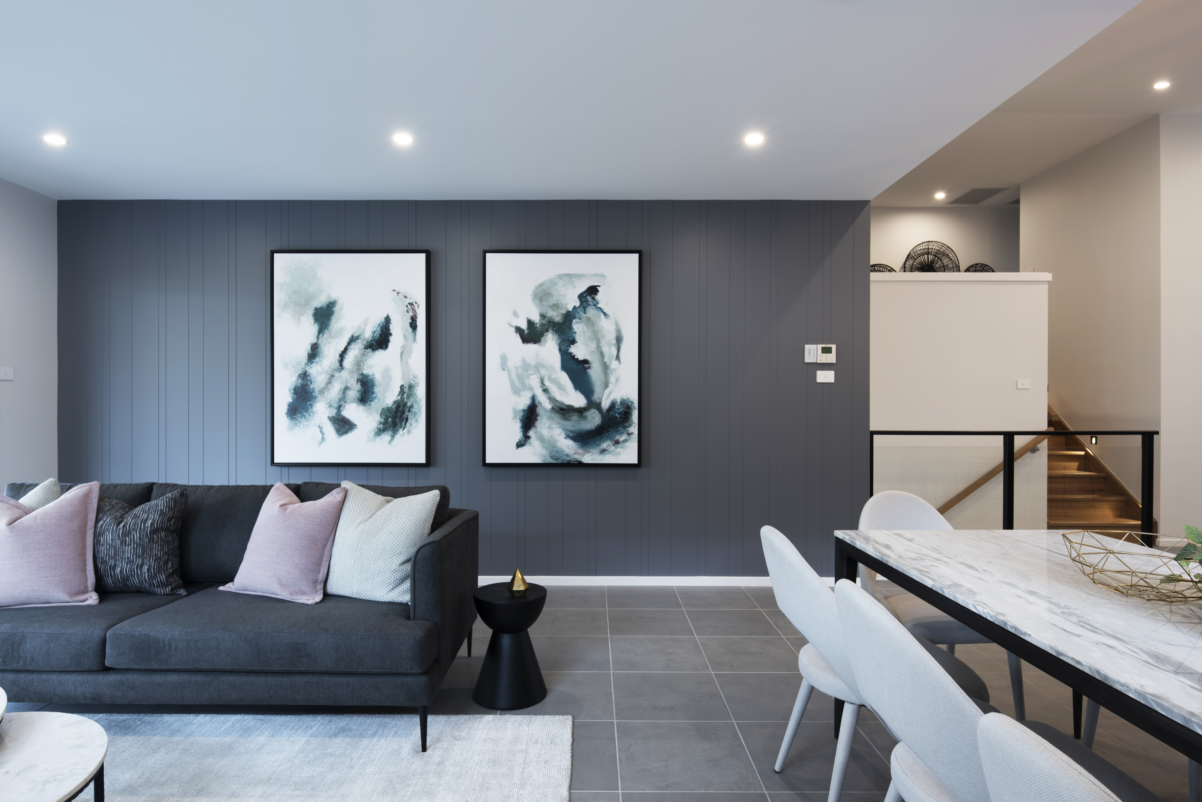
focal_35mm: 19
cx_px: 601
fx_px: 635
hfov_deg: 86.9
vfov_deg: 64.6
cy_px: 401
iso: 64
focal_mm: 19
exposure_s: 1
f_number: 11
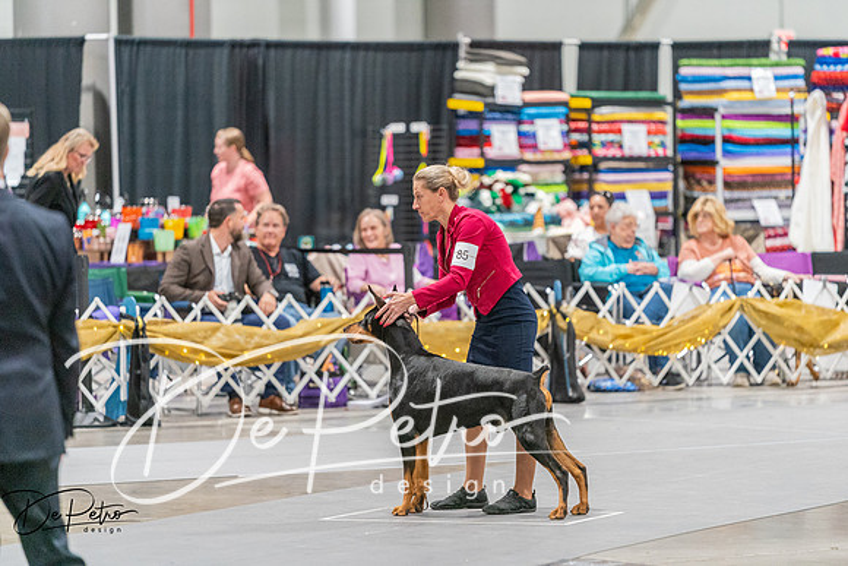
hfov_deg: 10.3
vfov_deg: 6.9
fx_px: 4712
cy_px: 283
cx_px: 424
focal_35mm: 200
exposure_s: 1/250
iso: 6400
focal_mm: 200
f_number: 2.8
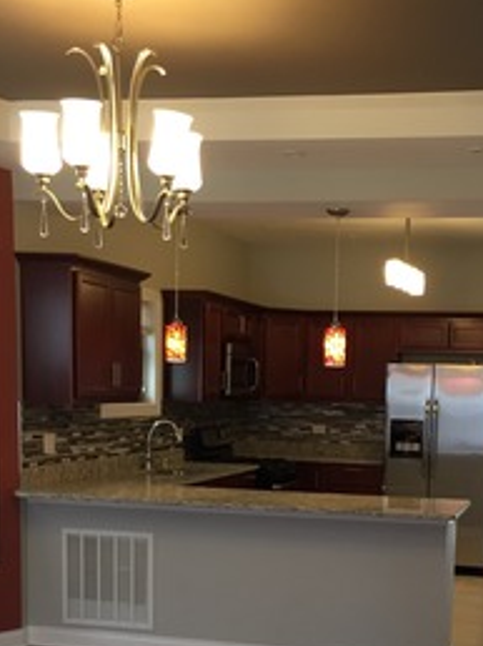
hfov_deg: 26.7
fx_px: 1006
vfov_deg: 34.5
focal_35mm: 54
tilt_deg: -5.6
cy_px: 518
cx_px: 345
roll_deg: -2.3
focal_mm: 4.15
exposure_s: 1/30
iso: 80
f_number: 2.2
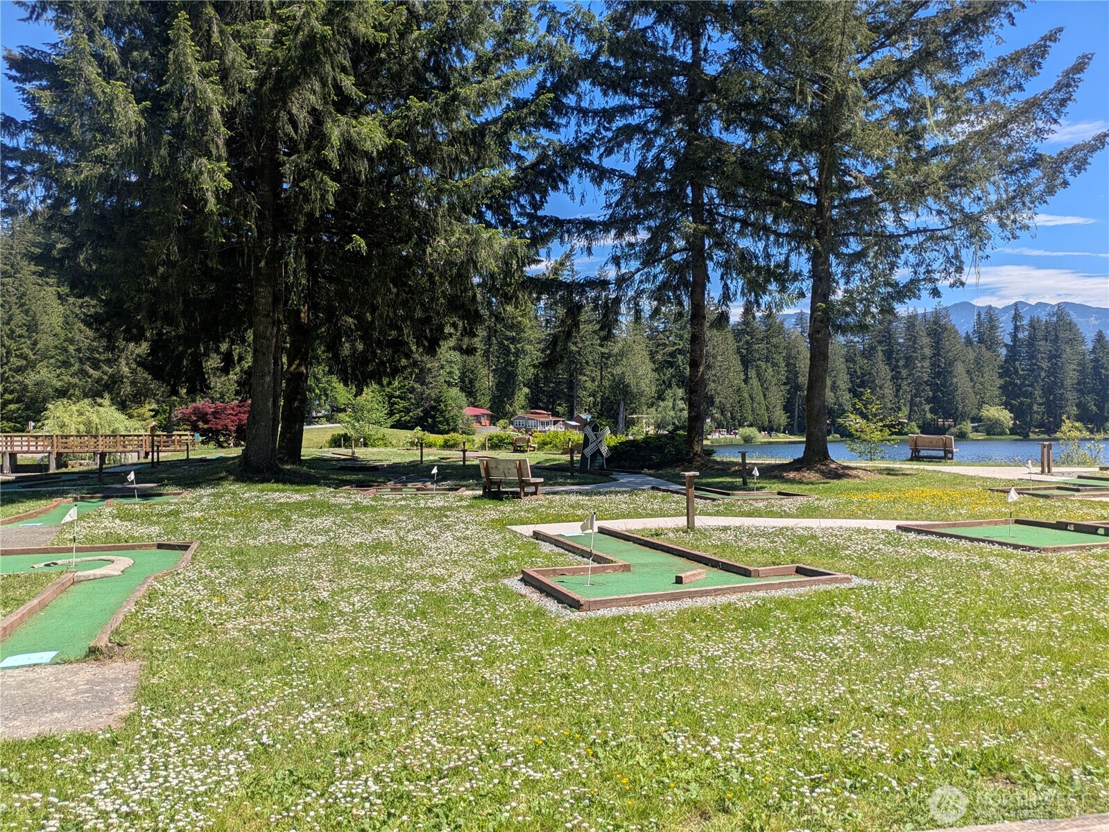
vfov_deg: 54.9
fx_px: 801
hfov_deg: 69.4
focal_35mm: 25
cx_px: 554
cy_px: 416
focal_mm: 5.43
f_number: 1.89
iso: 45
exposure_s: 1/1546
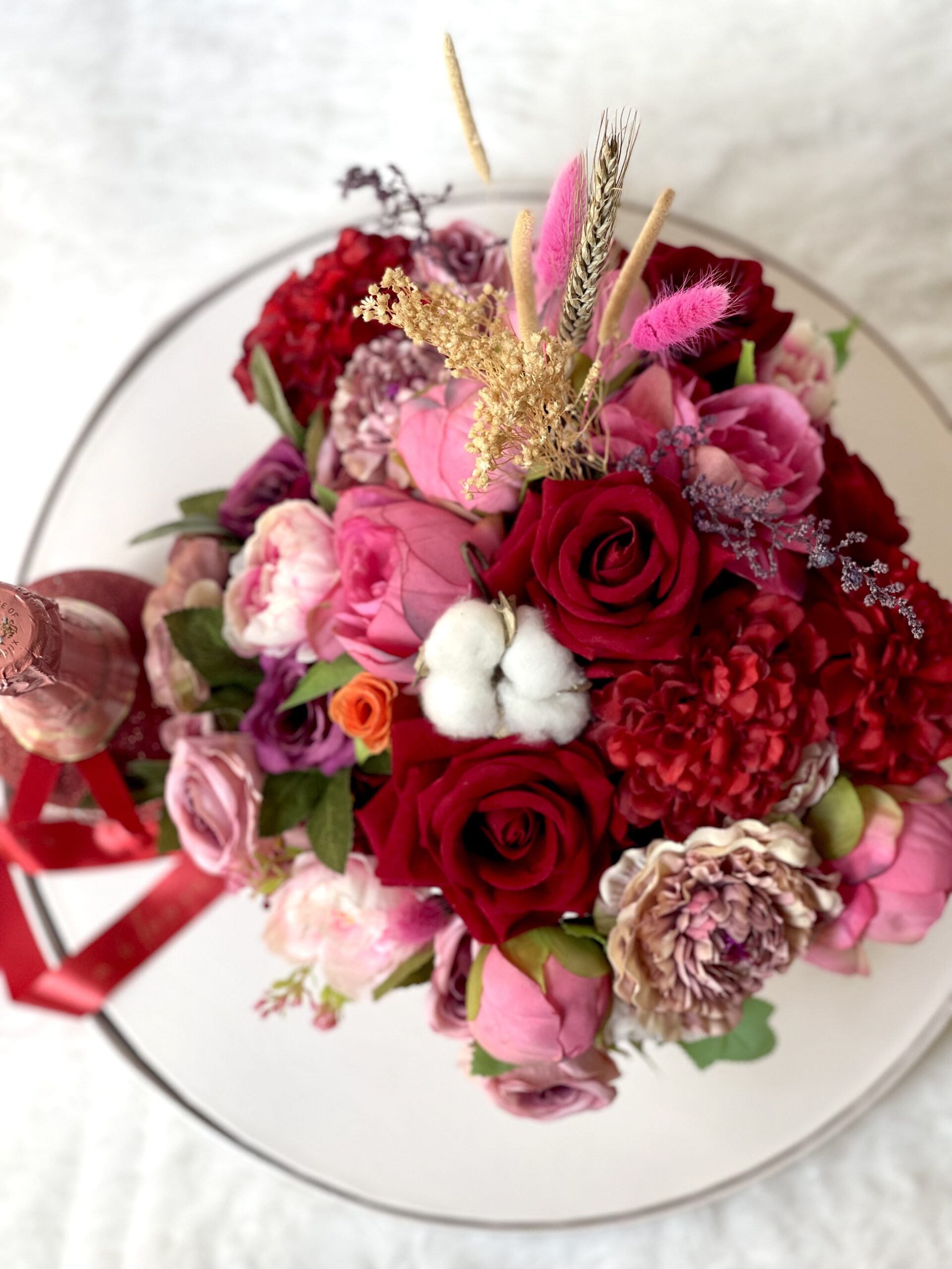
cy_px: 634
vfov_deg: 30.3
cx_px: 476
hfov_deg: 22.9
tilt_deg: -84.5
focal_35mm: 64
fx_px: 2347
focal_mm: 7.5
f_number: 2.2
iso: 32
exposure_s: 1/121
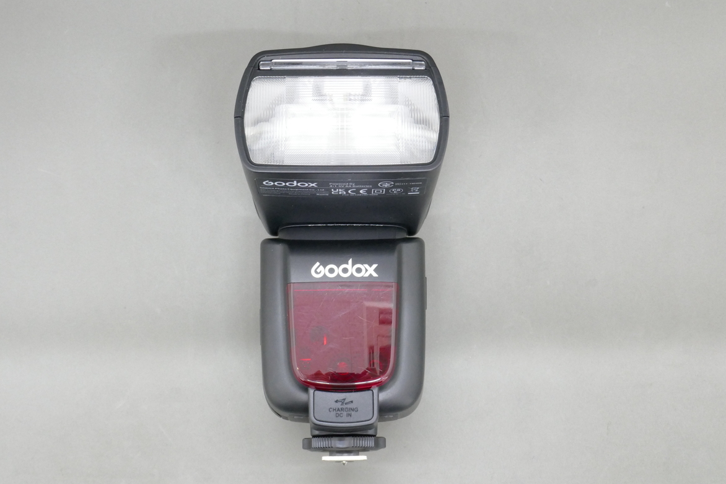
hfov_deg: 45.4
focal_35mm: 43
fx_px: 867
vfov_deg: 31.2
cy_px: 243
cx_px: 359
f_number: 8
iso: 1600
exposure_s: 1/10
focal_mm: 15.1
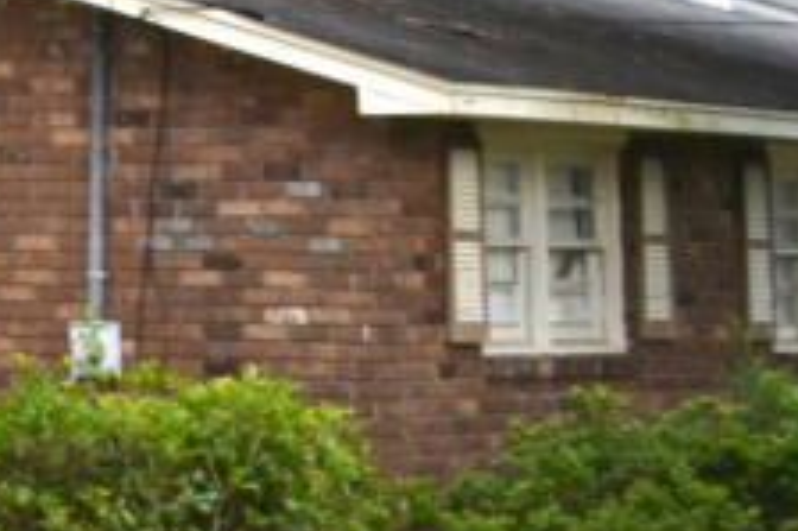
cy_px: -274
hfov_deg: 8.8
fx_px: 4098
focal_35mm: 185
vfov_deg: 7.3
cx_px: -1703
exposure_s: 1/200
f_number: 6.3
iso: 100
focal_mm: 18
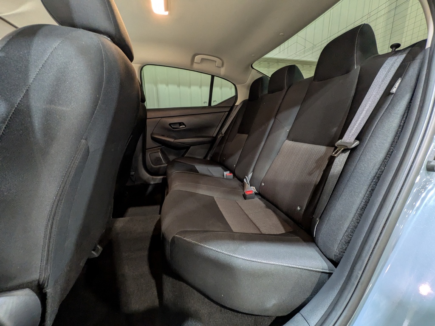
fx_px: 176
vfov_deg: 85.7
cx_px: 218
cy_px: 163
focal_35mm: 14
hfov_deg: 102.1
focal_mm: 1.83
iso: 223
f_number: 2.2
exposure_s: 1/24
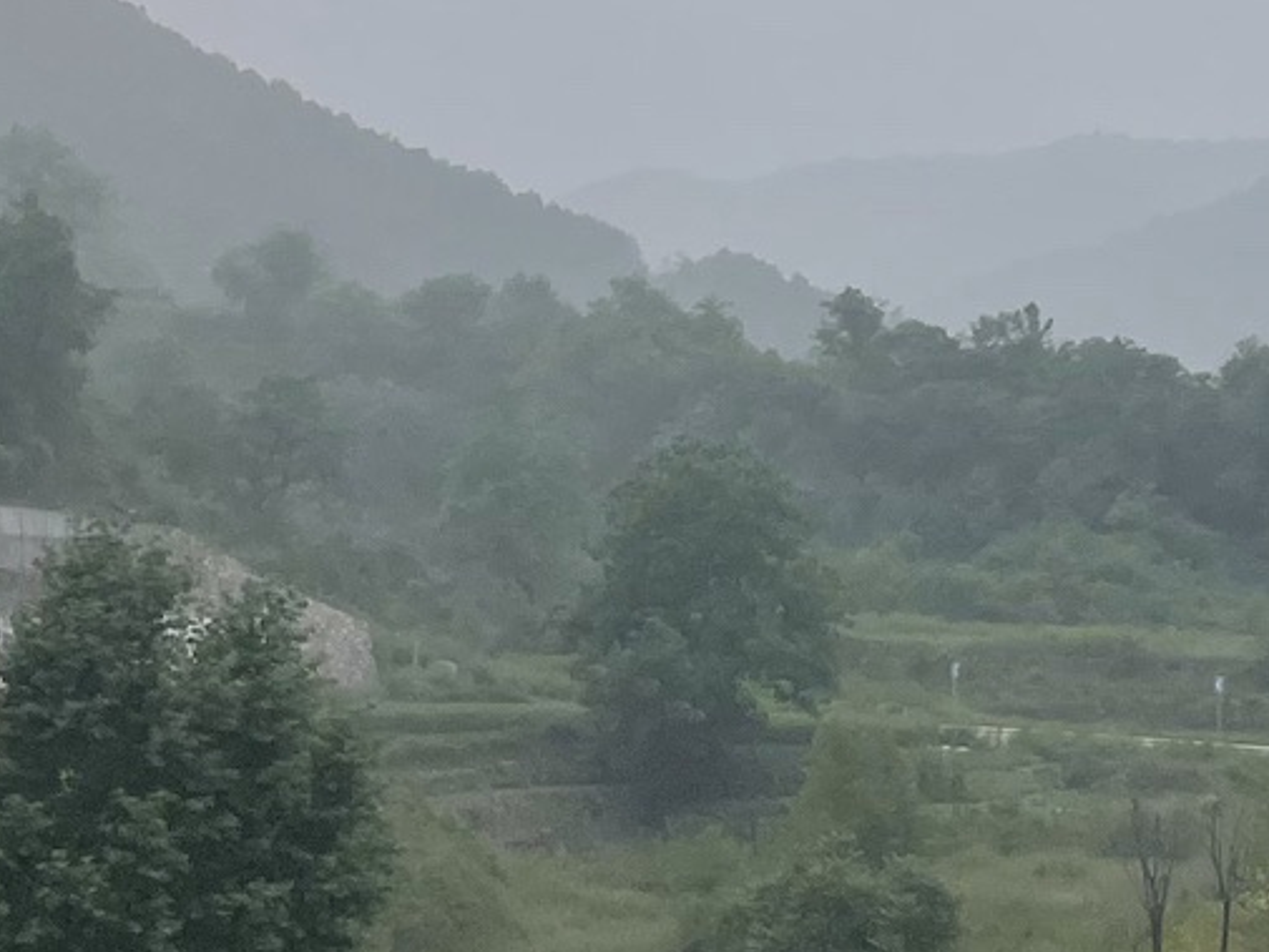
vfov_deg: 13.8
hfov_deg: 19.0
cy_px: -291
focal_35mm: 103
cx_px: 912
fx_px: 3777
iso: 32
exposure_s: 1/1383
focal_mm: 4.2
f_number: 1.6
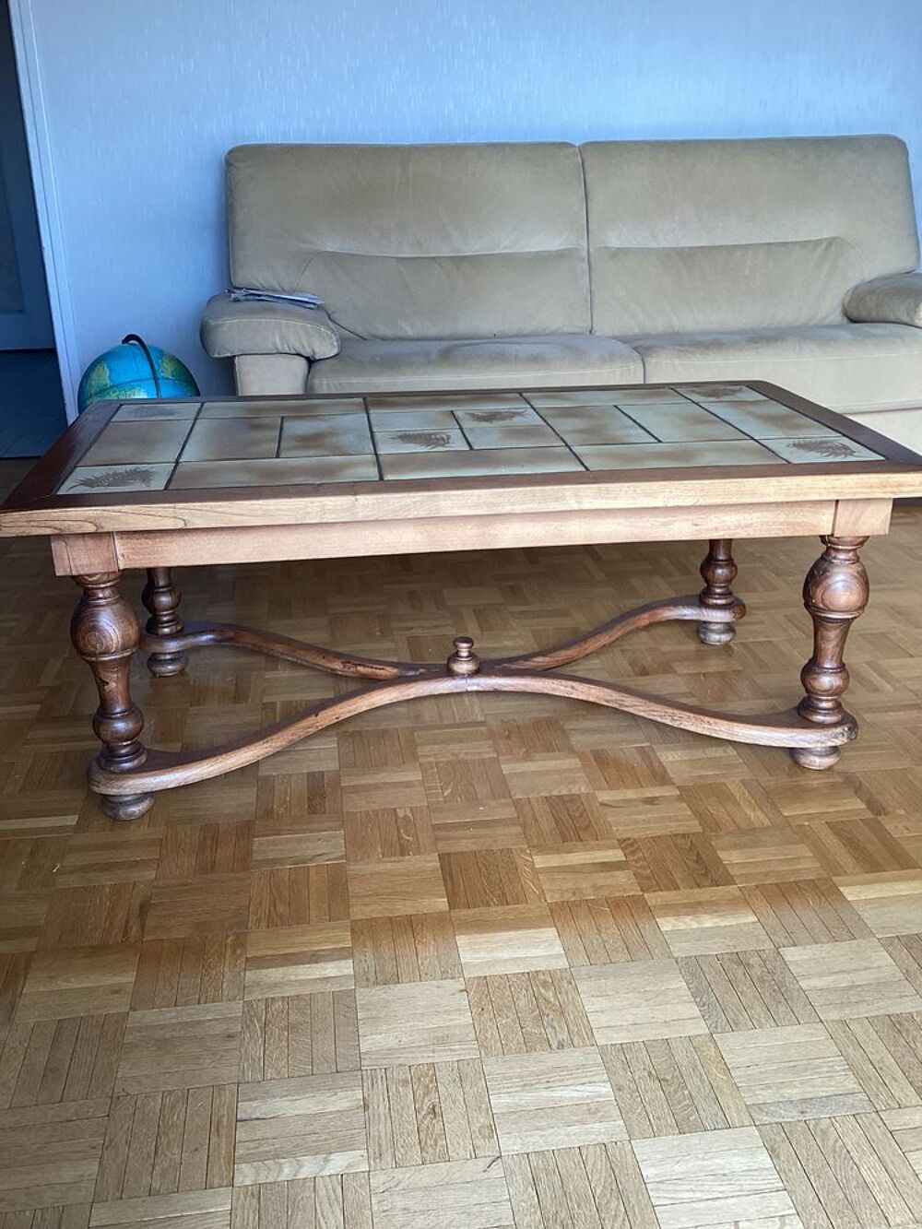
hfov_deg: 45.4
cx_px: 461
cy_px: 614
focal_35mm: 31
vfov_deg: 58.3
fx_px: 1101
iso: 64
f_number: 2.4
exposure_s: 1/50
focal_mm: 3.3
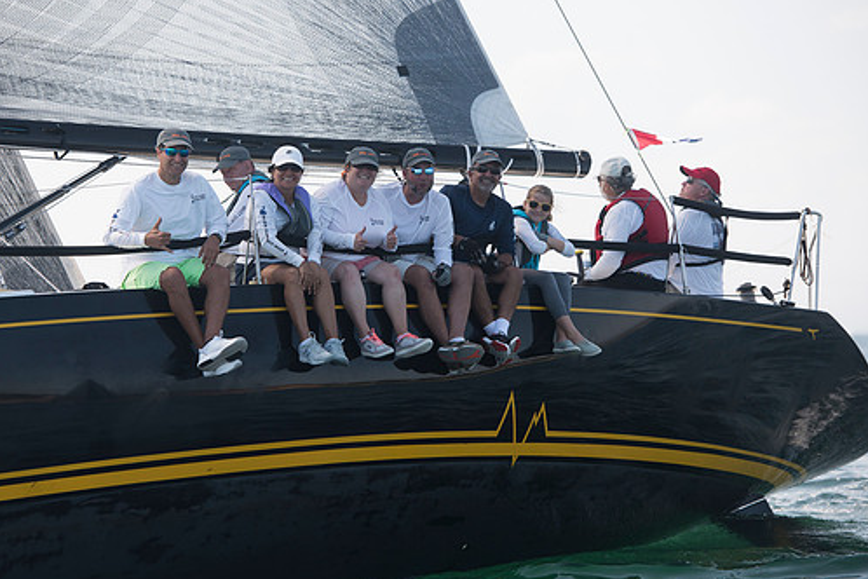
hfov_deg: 12.2
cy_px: 287
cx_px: 373
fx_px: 4074
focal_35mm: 169
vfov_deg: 8.1
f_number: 4
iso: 320
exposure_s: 1/1600
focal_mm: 145
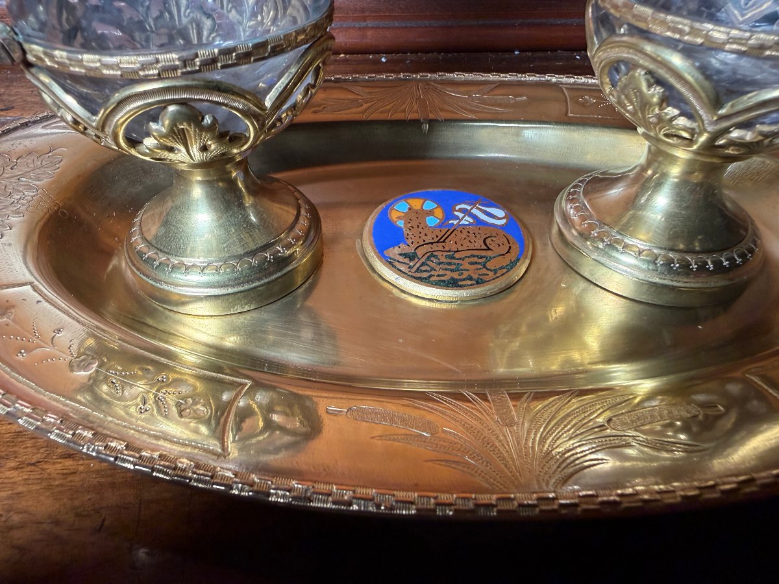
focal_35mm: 24
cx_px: 390
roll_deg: +0.1
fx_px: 540
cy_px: 292
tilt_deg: -43.0
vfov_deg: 56.8
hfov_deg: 71.6
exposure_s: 1/101
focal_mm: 2.22
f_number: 2.2
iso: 200
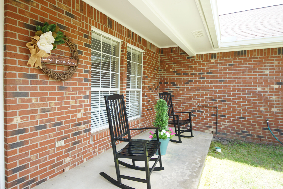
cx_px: 142
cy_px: 94
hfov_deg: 90.0
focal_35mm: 18
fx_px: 142
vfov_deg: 67.4
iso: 125
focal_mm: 12
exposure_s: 1/60
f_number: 4.5
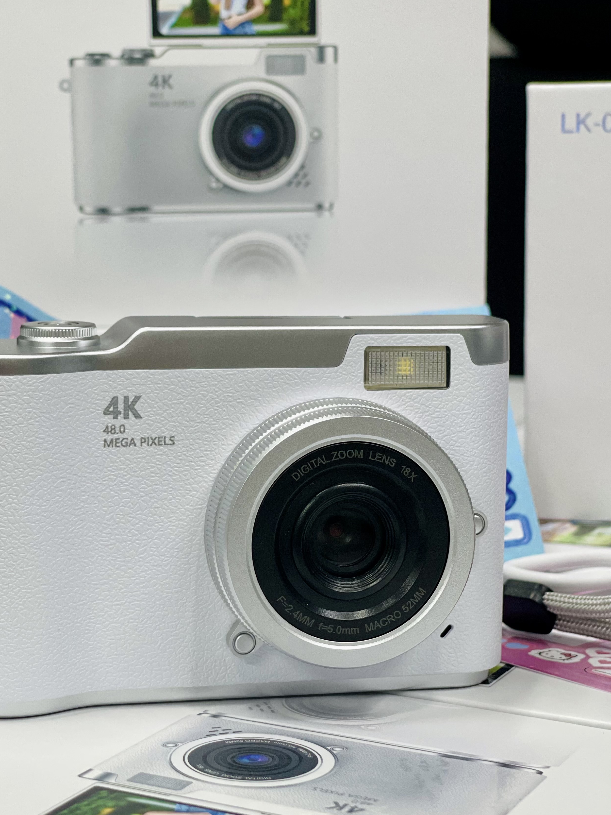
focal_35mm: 78
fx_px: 1836
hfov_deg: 18.9
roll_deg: -0.3
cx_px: 241
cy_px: 445
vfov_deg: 25.0
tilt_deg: -8.9
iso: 80
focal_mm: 7.5
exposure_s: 1/100
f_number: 2.2
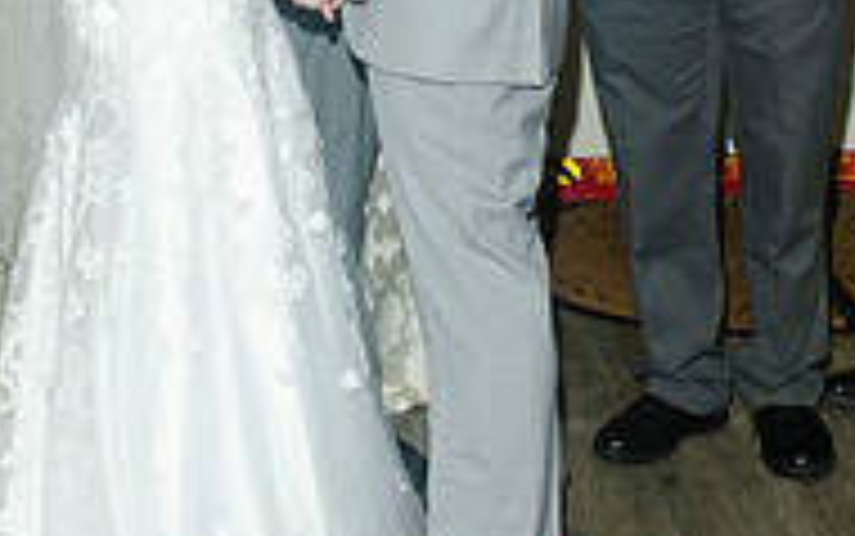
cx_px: 333
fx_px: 2611
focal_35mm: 112
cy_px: -5
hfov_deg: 18.6
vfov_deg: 11.6
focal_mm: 31
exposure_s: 1/60
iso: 400
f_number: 5.6
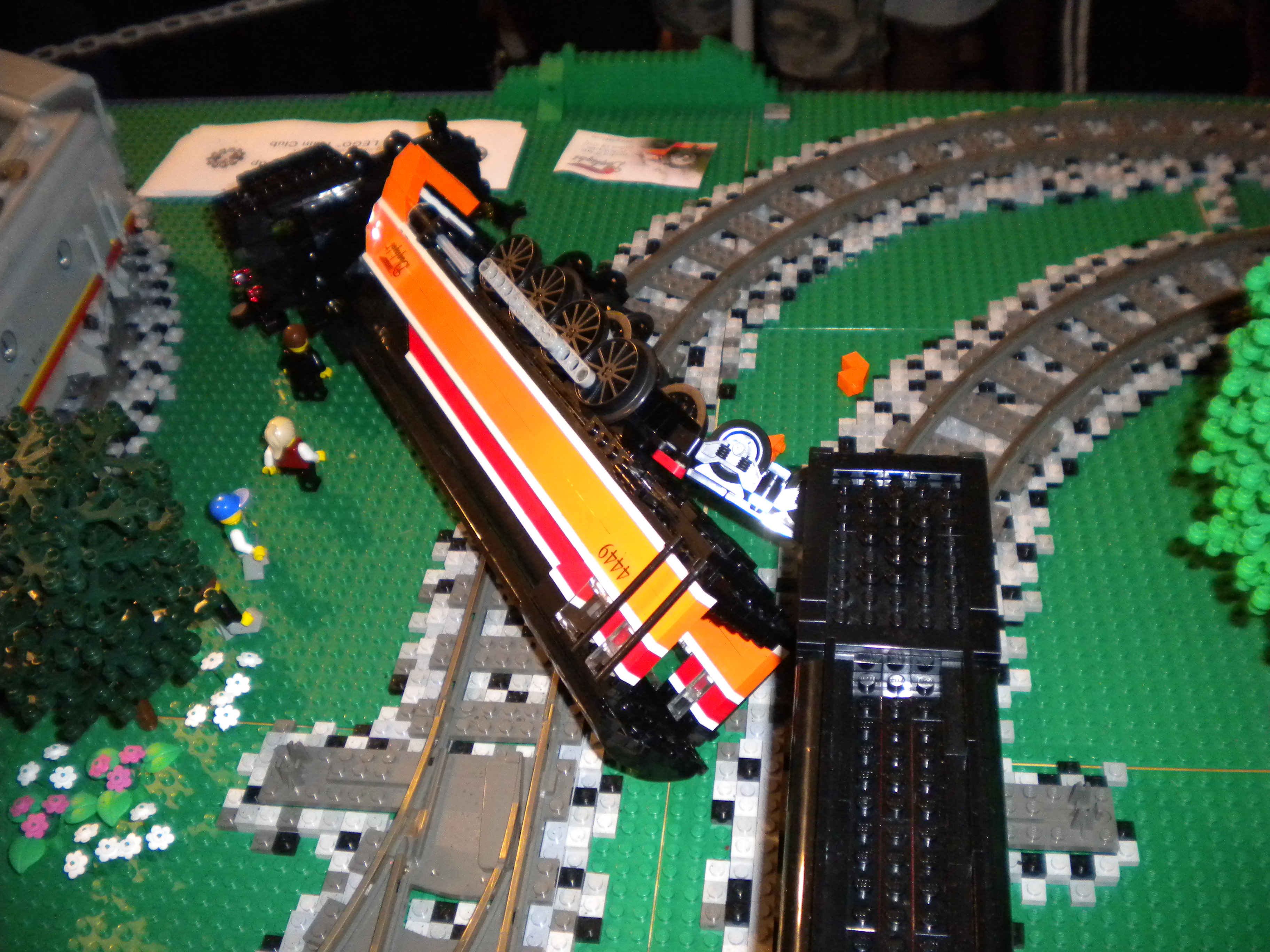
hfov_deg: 52.6
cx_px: 635
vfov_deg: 40.7
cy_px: 476
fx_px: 1284
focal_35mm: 35
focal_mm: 6.3
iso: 400
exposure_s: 1/30
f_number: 3.1
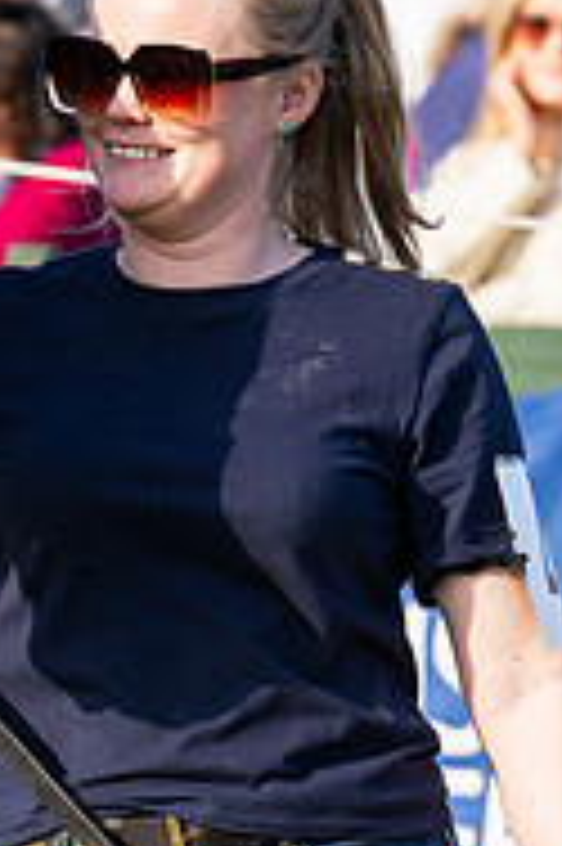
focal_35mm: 523
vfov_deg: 3.9
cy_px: 167
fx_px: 12269
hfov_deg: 2.6
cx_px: -106
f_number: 4.5
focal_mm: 120
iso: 125
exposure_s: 1/800
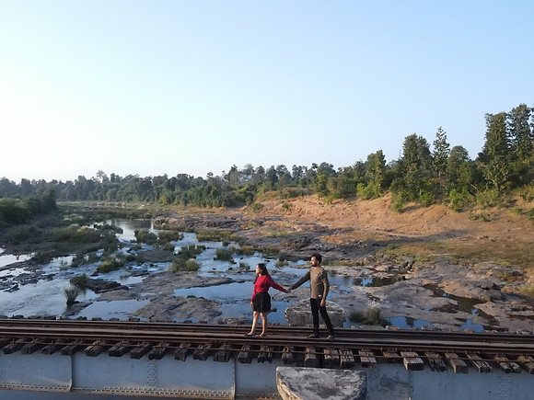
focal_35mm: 24
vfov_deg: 56.8
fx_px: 370
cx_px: 267
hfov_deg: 71.6
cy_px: 200
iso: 1600
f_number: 2.8
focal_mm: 4.5
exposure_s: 1/2500
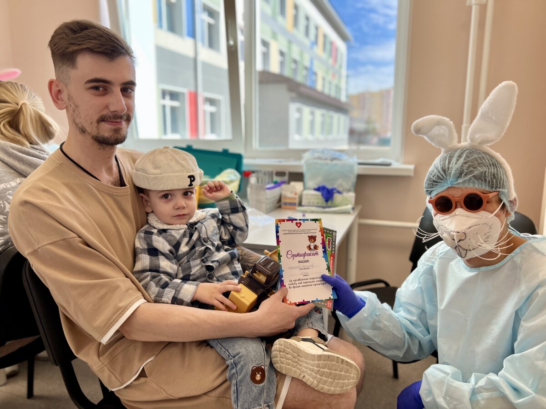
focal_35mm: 26
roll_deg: +0.5
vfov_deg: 53.1
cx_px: 273
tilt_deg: -9.6
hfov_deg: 67.3
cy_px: 204
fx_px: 410
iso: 50
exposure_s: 1/567
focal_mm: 5.7
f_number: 1.5
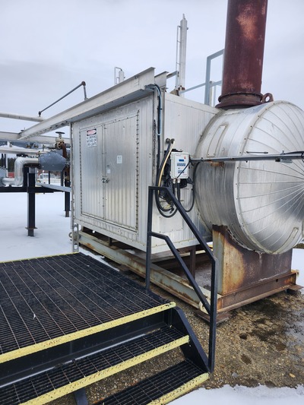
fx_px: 269
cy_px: 202
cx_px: 152
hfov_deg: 58.9
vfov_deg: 73.9
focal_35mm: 23
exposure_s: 1/557
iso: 25
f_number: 1.8
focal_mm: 5.54
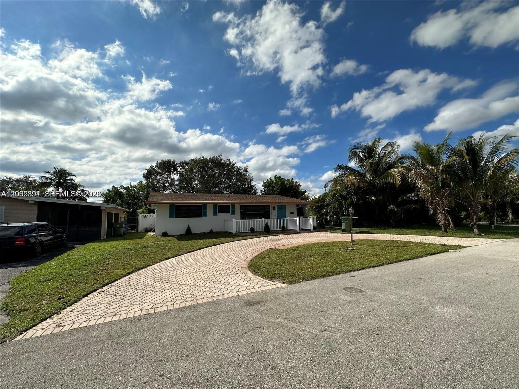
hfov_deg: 102.1
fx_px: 210
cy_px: 194
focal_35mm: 14
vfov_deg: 85.7
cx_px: 260
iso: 50
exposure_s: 1/3300
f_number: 2.2
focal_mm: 2.22
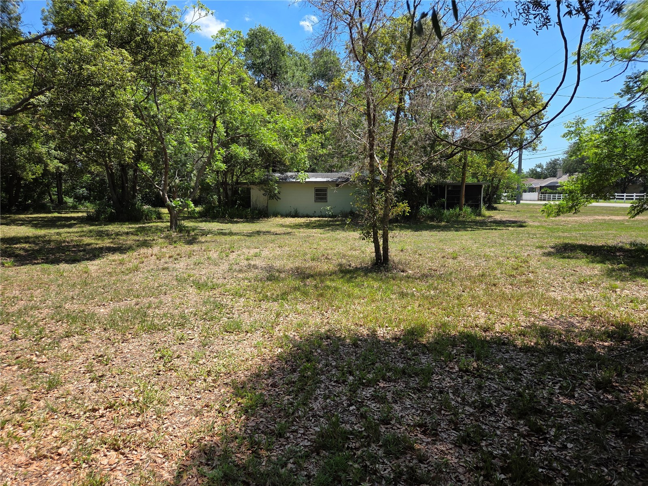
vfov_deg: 58.9
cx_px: 324
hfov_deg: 73.9
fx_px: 431
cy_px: 243
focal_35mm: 23
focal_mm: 5.4
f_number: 1.8
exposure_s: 1/2752
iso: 80
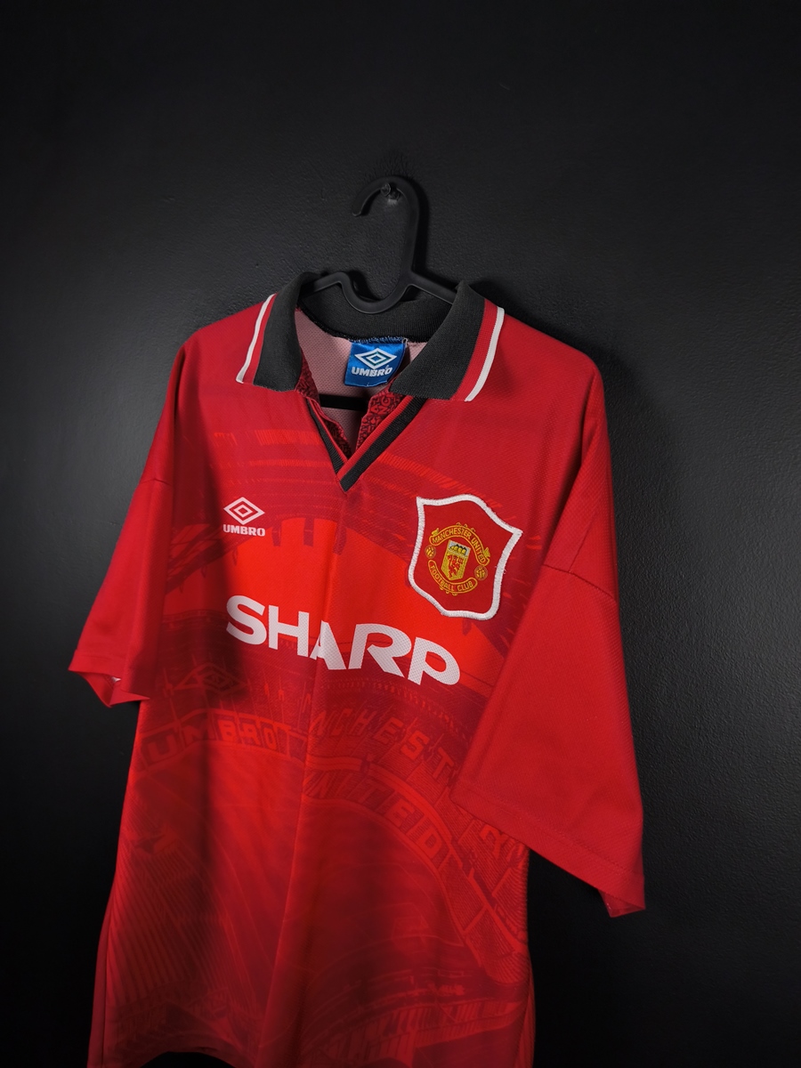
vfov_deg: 73.9
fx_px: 710
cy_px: 534
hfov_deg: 58.9
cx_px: 400
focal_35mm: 23
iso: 400
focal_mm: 6.57
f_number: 1.6
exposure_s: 1/200
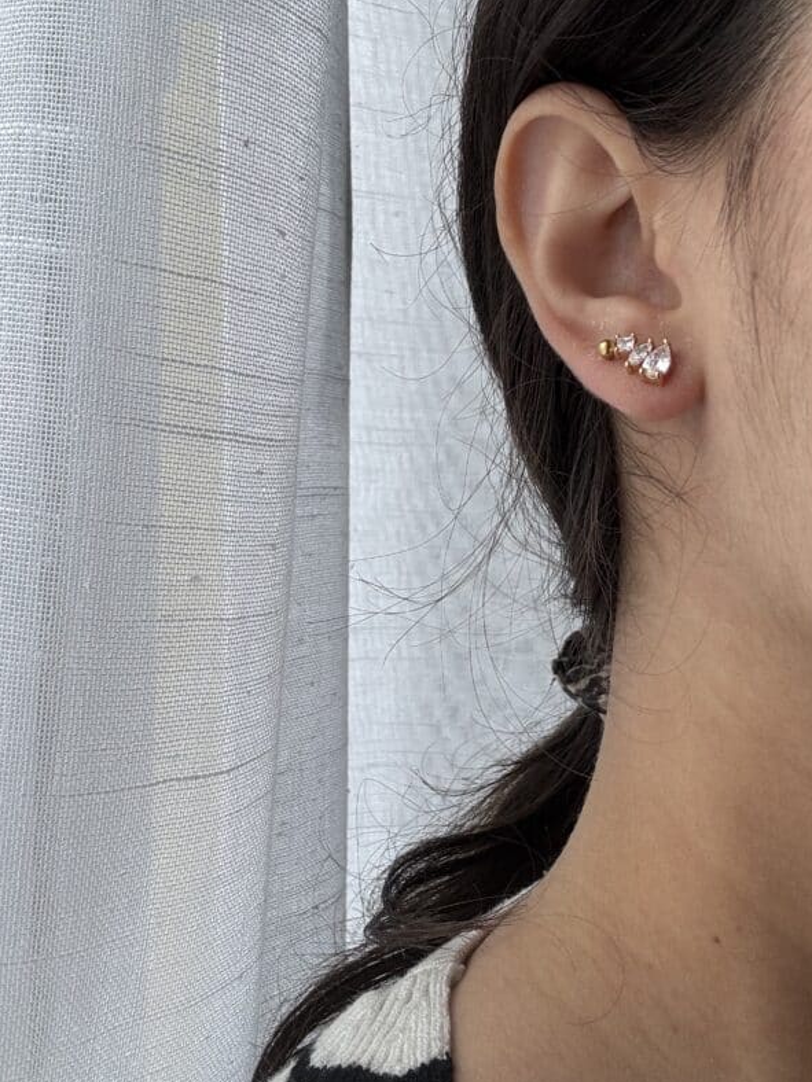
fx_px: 1220
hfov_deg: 36.8
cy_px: 519
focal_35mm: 39
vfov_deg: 47.9
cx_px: 429
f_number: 1.9
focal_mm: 2.69
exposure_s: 1/160
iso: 20
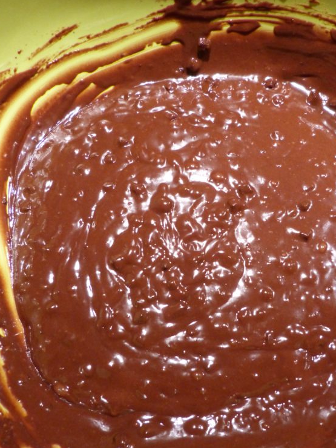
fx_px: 466
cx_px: 204
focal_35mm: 36
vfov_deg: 51.1
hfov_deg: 39.5
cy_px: 260
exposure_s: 1/30
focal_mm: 4.5
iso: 400
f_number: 2.8
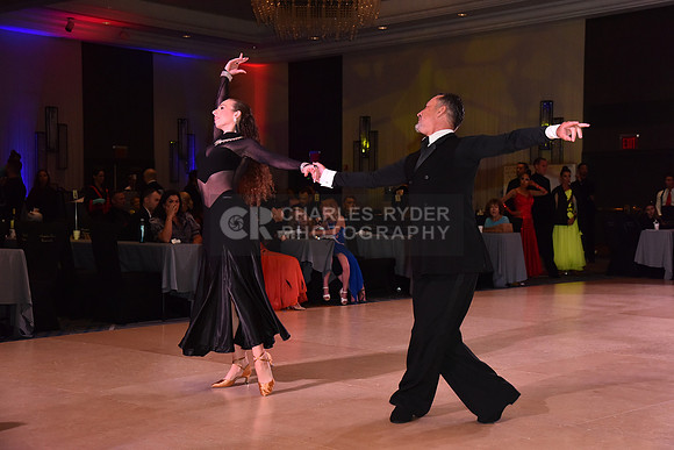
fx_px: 1030
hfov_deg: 36.2
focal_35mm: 55
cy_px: 225
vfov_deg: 24.6
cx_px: 337
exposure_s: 1/320
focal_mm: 55
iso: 2500
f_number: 6.3
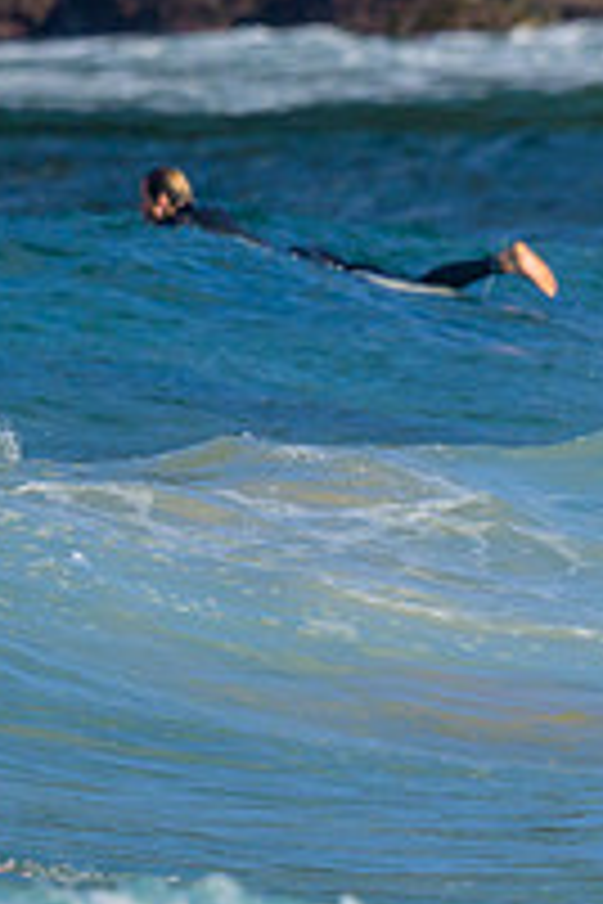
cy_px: 521
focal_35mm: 3172
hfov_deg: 0.4
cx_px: 1214
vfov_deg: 0.7
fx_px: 79690
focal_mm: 800
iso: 280
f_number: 6.3
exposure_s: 1/2000
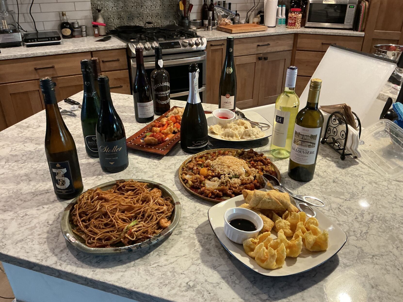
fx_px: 338
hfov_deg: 61.7
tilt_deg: -27.9
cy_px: 151
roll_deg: -0.5
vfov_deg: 48.2
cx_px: 202
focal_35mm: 29
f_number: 1.8
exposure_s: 1/60
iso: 200
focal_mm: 3
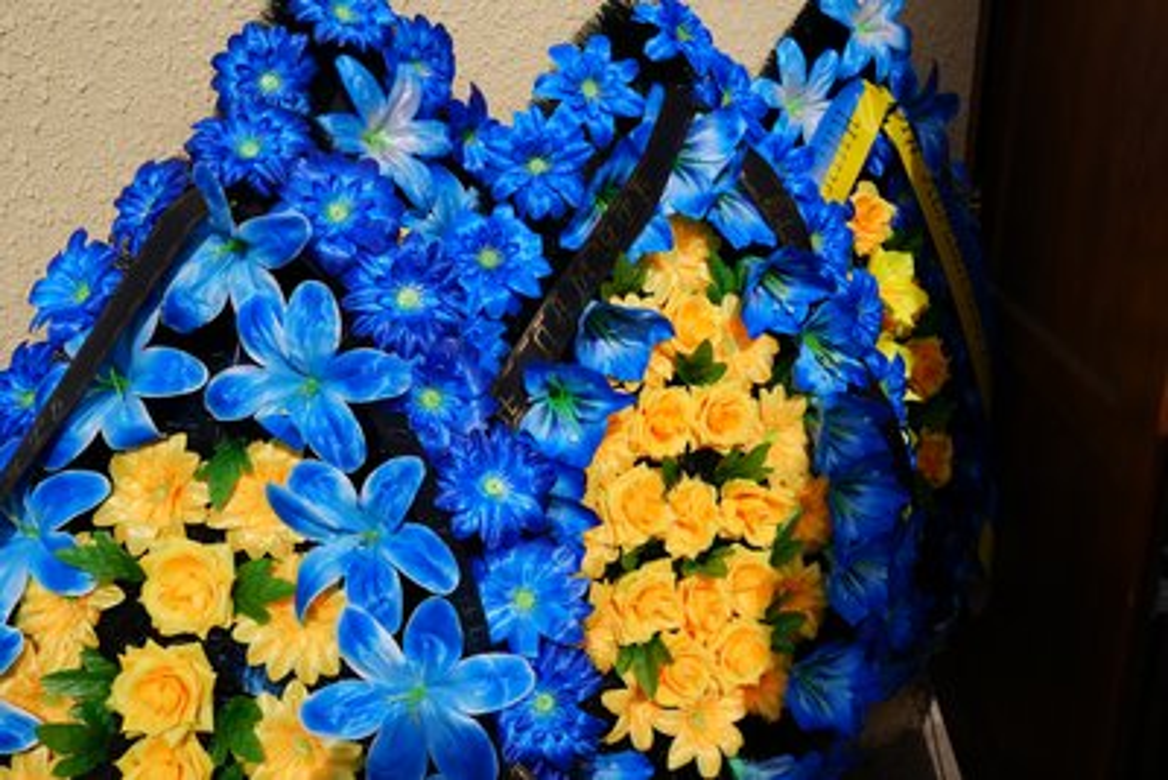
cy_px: 390
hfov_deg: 60.3
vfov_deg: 42.4
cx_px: 584
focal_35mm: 31
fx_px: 1006
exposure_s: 1/250
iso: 80
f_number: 10
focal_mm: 31
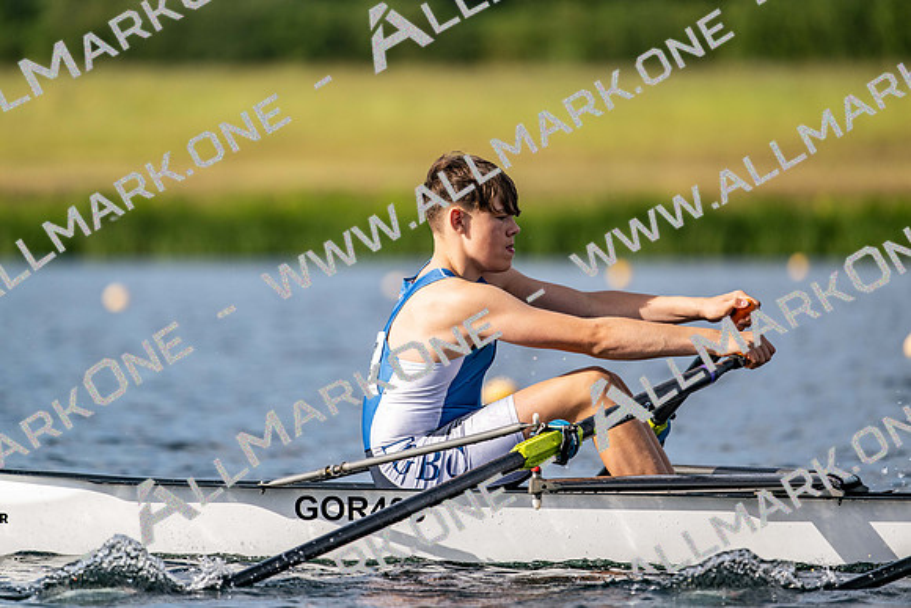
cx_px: 456
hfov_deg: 5.2
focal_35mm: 400
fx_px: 10124
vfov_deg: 3.4
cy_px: 304
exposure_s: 1/2500
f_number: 4.5
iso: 320
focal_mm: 400
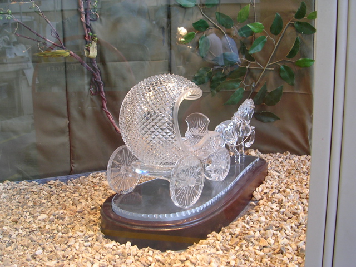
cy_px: 134
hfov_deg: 43.9
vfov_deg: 33.6
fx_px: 442
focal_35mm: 43
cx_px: 178
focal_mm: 6.6
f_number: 3
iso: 50
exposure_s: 1/12.6
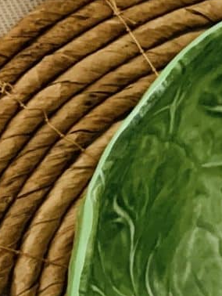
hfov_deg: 7.3
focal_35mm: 176
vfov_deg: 10.8
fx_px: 1503
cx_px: -483
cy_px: 431
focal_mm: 4.25
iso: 160
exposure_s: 1/60
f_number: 1.8
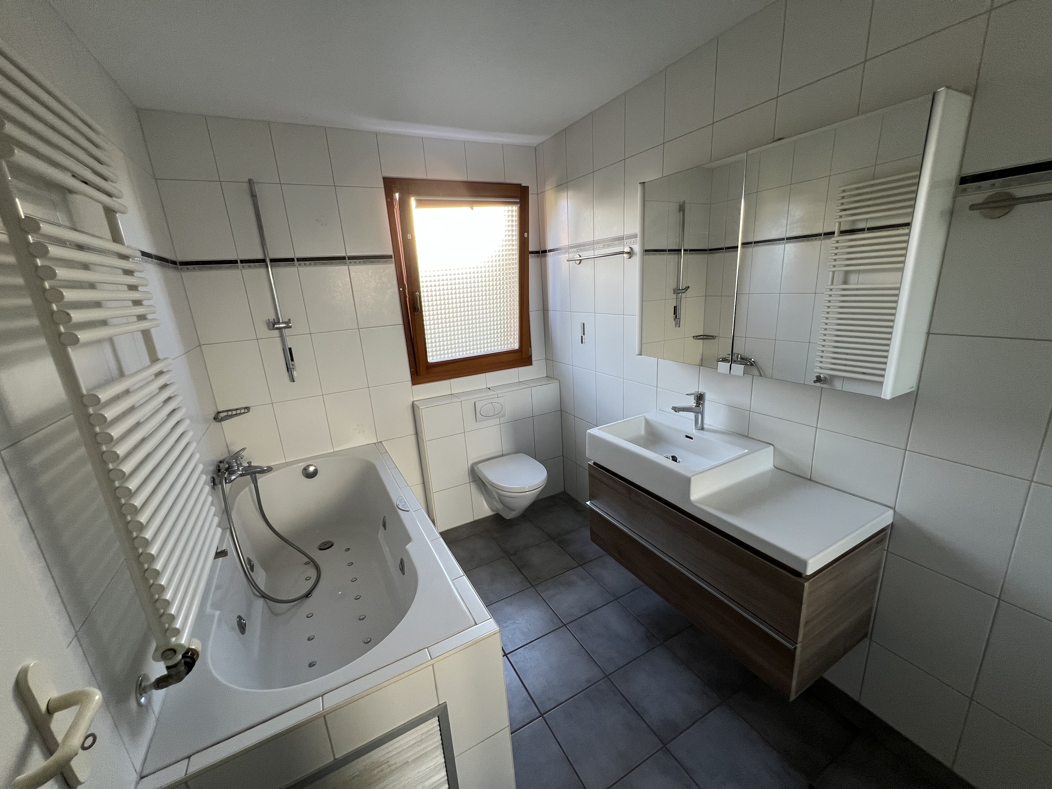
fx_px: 395
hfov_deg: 106.2
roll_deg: +4.2
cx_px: 526
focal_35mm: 13
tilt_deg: -15.0
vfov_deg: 89.9
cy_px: 394
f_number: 1.8
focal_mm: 1.57
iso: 100
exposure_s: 1/99
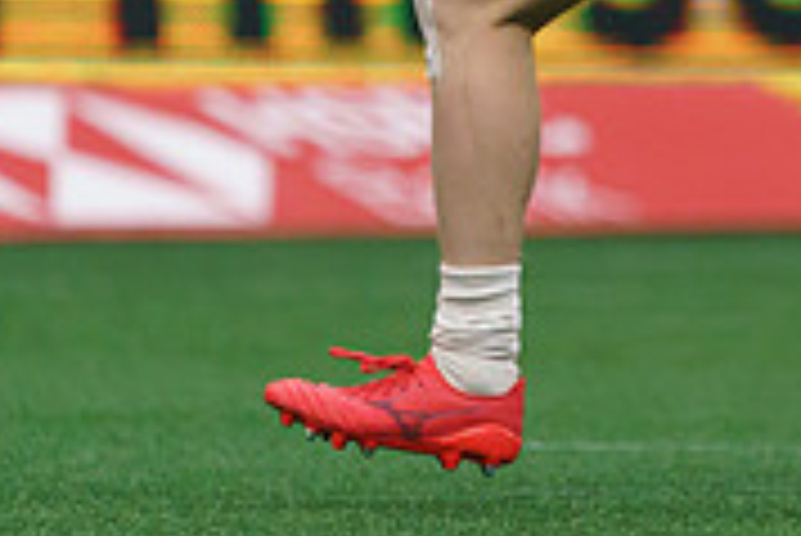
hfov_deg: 0.8
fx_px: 58719
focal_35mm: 2637
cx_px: 1083
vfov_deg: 0.5
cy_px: -189
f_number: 4
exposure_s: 1/3200
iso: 3200
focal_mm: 600
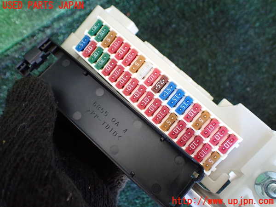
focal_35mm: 30
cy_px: 104
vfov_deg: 46.8
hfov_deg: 60.0
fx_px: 239
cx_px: 138
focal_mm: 5.4
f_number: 2.3
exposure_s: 1/80
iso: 800
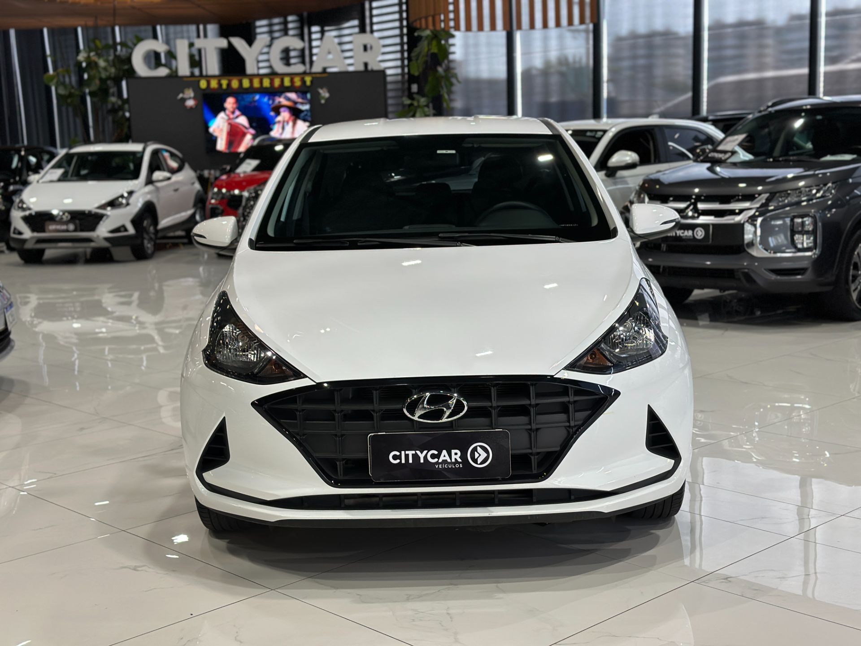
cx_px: 430
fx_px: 1194
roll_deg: +1.6
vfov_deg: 30.3
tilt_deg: -8.7
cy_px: 323
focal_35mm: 48
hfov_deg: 39.7
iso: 100
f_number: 1.78
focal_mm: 6.86
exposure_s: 1/170
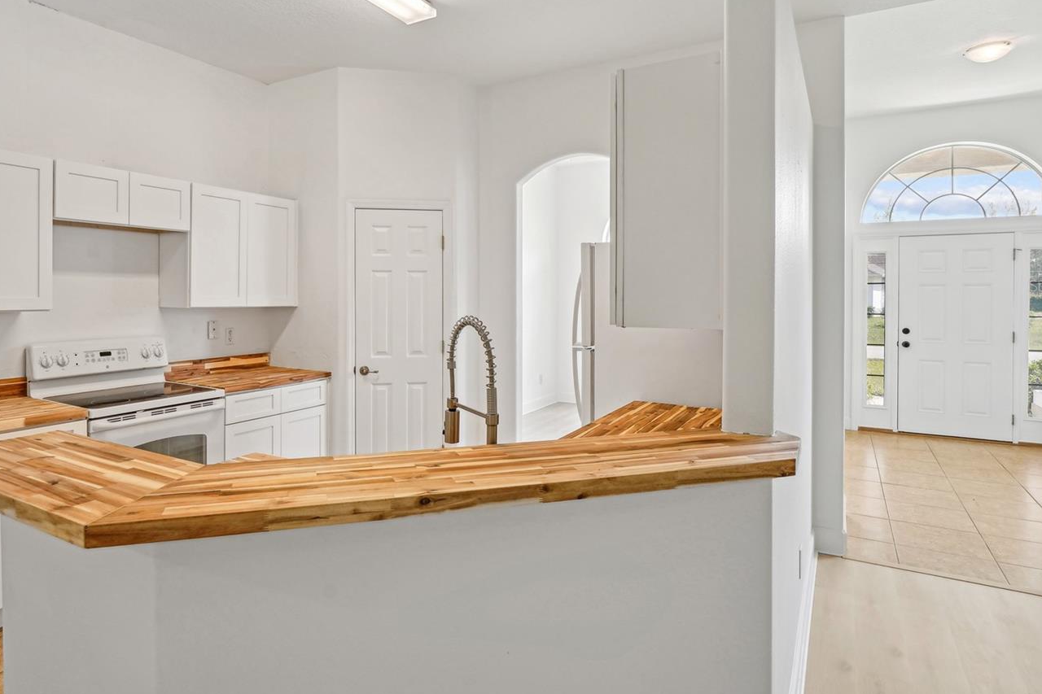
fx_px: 579
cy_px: 286
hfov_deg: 83.5
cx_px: 450
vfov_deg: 61.5
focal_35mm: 20
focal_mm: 16
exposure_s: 1/20
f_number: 8
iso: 400
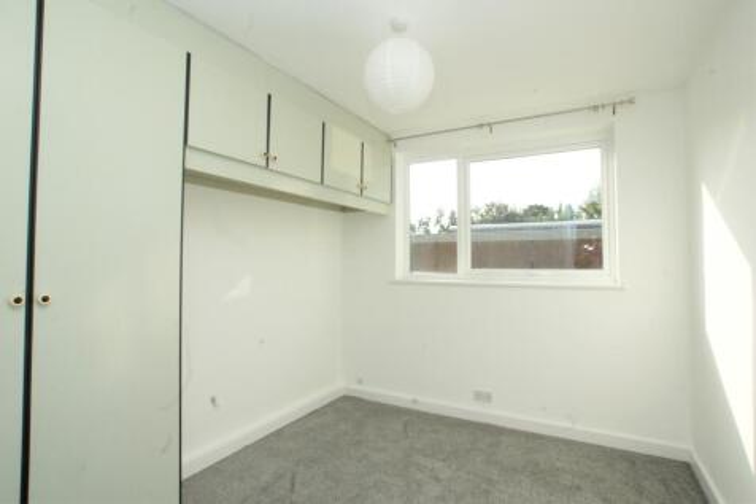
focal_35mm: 16
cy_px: 252
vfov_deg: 72.0
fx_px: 346
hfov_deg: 95.0
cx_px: 378
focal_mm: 11
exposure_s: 1/160
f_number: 16
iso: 1600
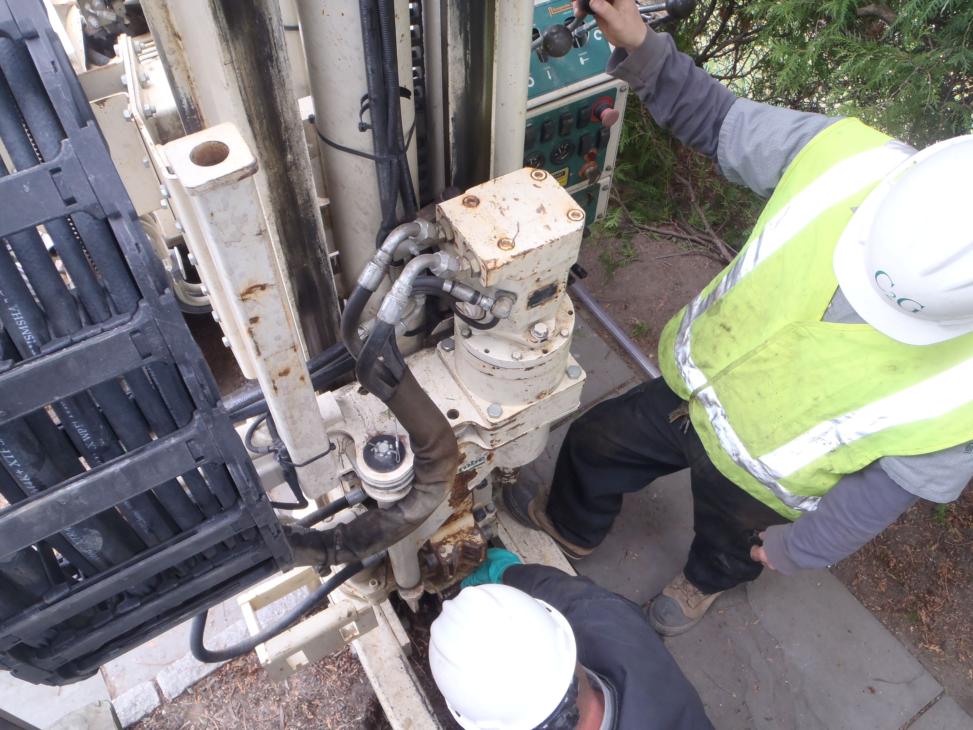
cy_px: 365
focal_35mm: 28
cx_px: 486
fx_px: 787
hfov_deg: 63.4
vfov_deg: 49.7
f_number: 3.5
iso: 100
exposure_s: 1/30
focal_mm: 5
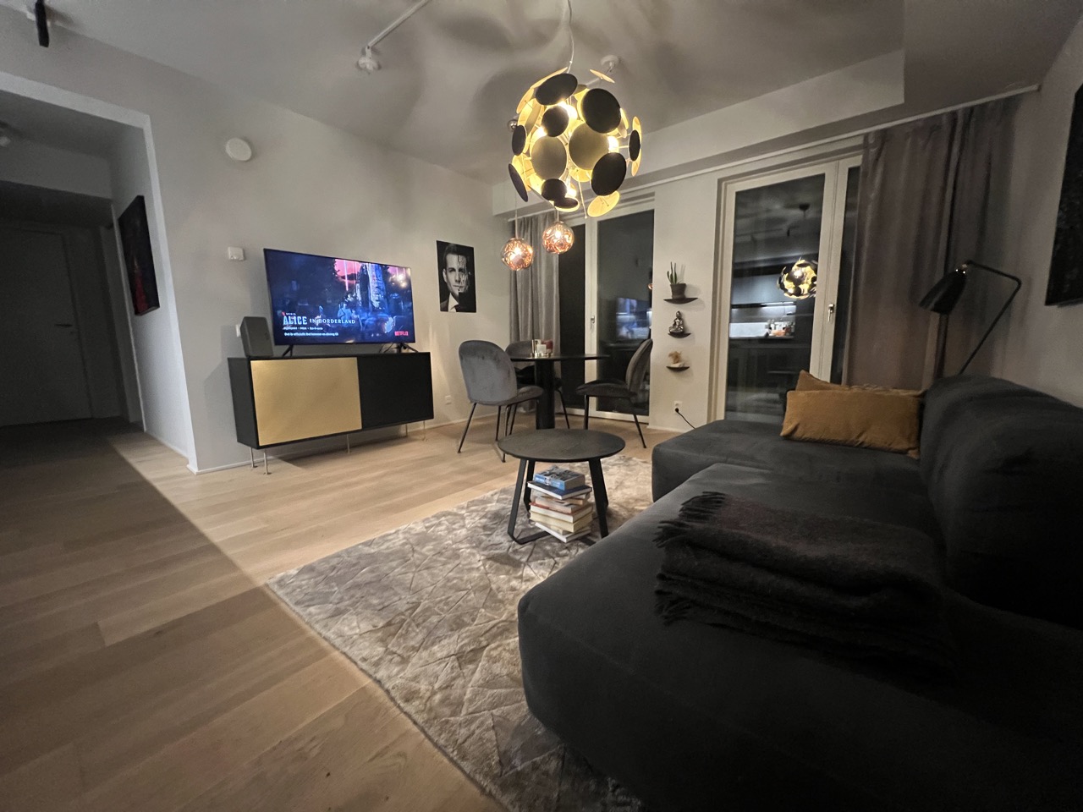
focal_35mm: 13
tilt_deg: -8.7
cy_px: 406
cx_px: 542
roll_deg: -0.2
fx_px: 407
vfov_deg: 89.9
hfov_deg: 106.2
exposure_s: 1/33
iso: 1000
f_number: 1.8
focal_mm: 1.57
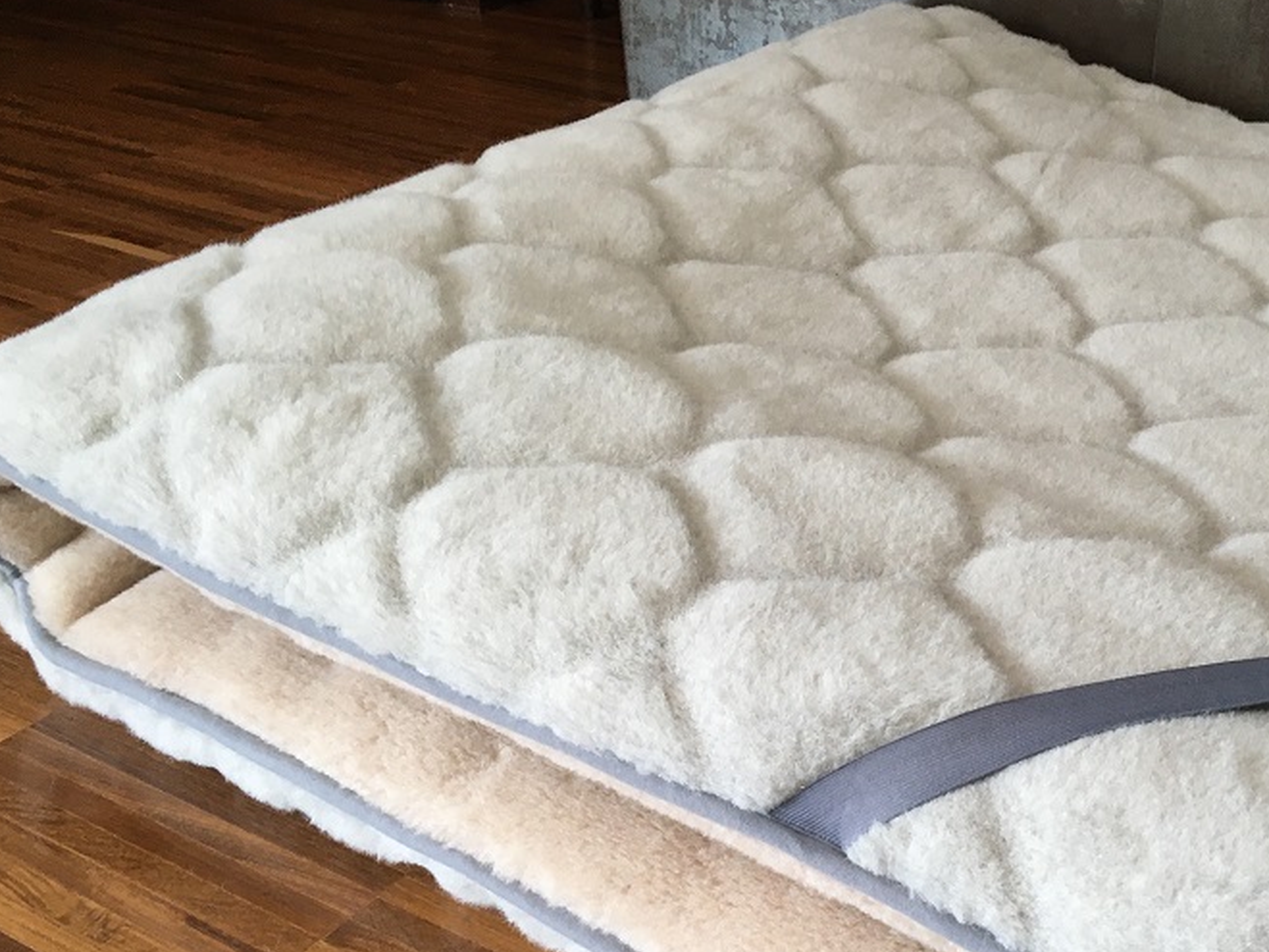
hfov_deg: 41.9
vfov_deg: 32.5
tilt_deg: -34.5
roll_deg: +0.6
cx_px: 919
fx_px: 1613
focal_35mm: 44
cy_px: 663
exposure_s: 1/33
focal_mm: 4.15
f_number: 2.2
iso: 50
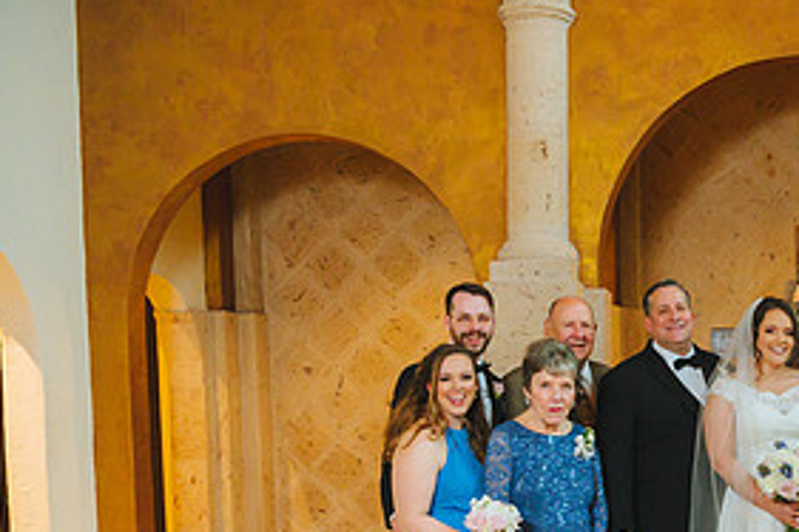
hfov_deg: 29.9
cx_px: 819
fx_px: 1375
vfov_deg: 21.1
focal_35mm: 62
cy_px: 532
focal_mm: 30
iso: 4000
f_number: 4
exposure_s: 1/160
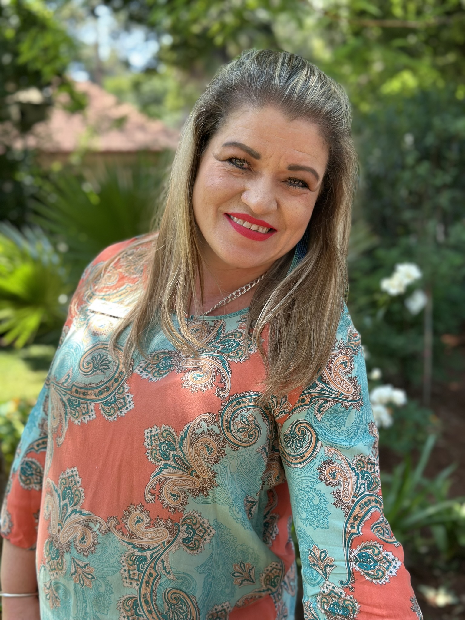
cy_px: 310
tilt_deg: -4.5
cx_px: 232
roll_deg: -1.3
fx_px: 860
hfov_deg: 30.3
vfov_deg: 39.7
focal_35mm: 48
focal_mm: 6.86
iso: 80
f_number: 1.78
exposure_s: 1/402
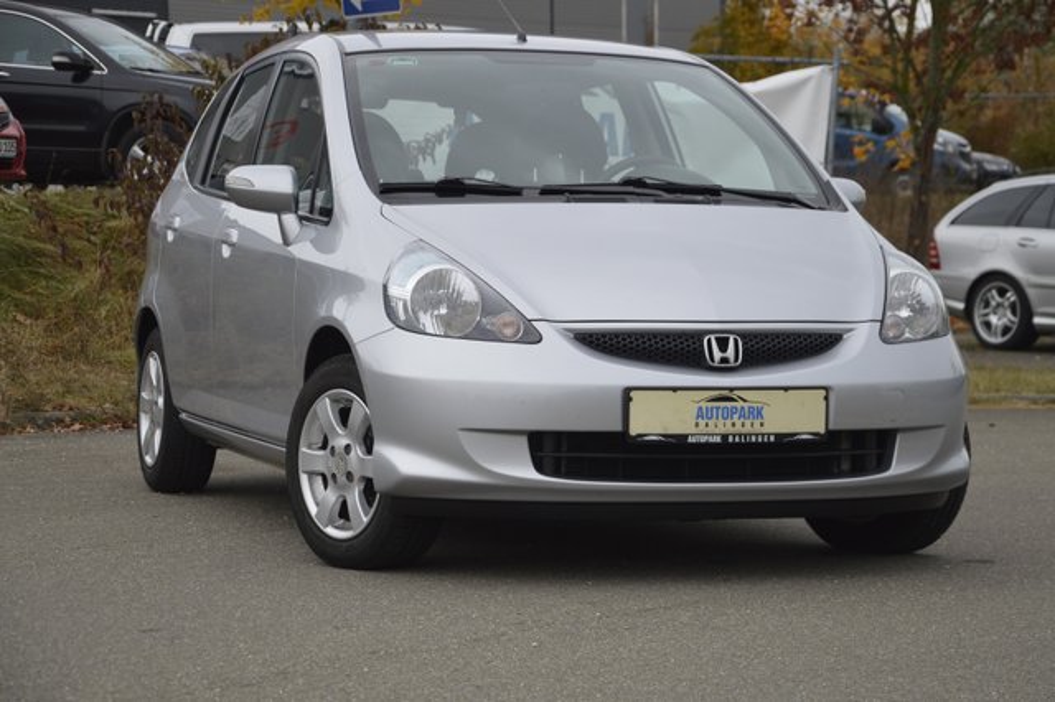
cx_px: 528
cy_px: 351
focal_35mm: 99
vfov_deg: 13.8
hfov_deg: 20.6
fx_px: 2900
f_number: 5.6
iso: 280
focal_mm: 66
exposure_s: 1/125
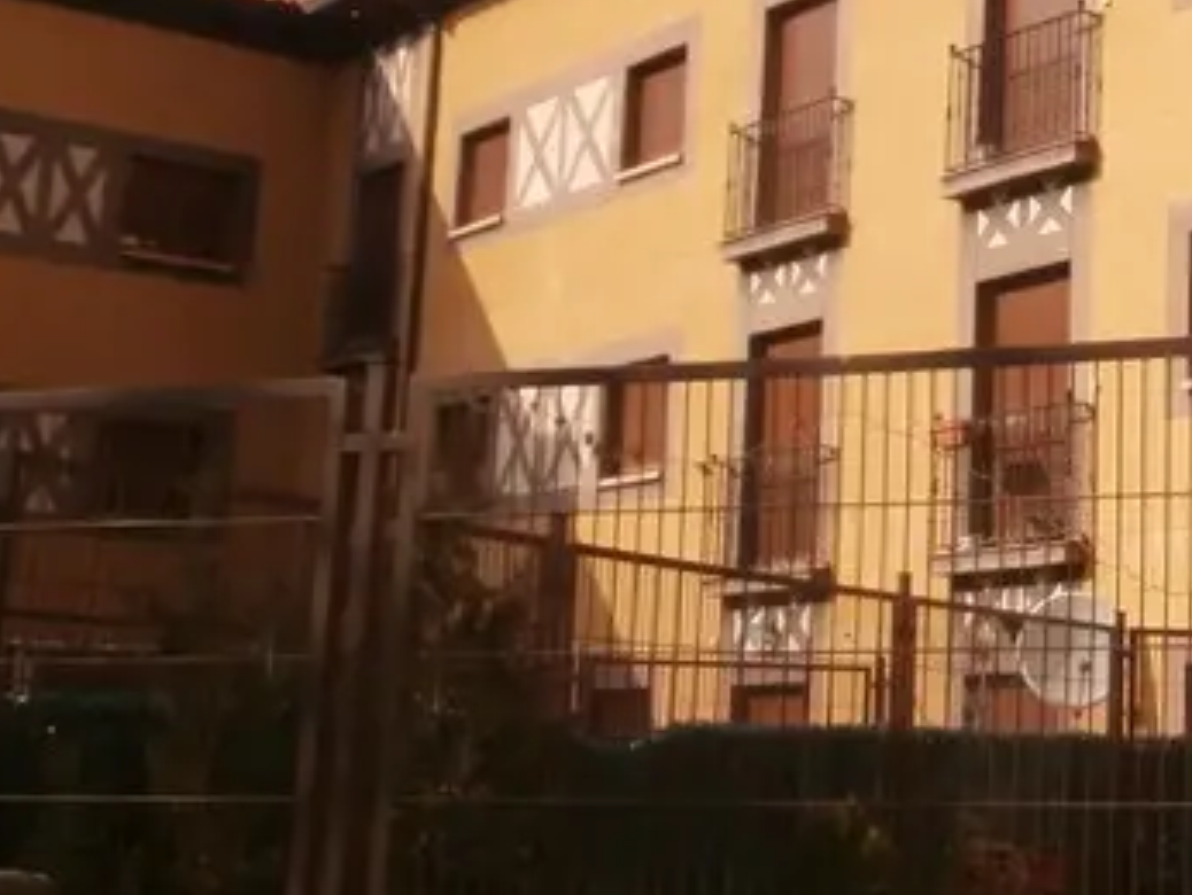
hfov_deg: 25.2
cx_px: 1354
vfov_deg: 20.7
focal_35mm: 71
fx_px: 2447
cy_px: 317
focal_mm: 4.2
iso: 100
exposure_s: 1/1000
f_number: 3
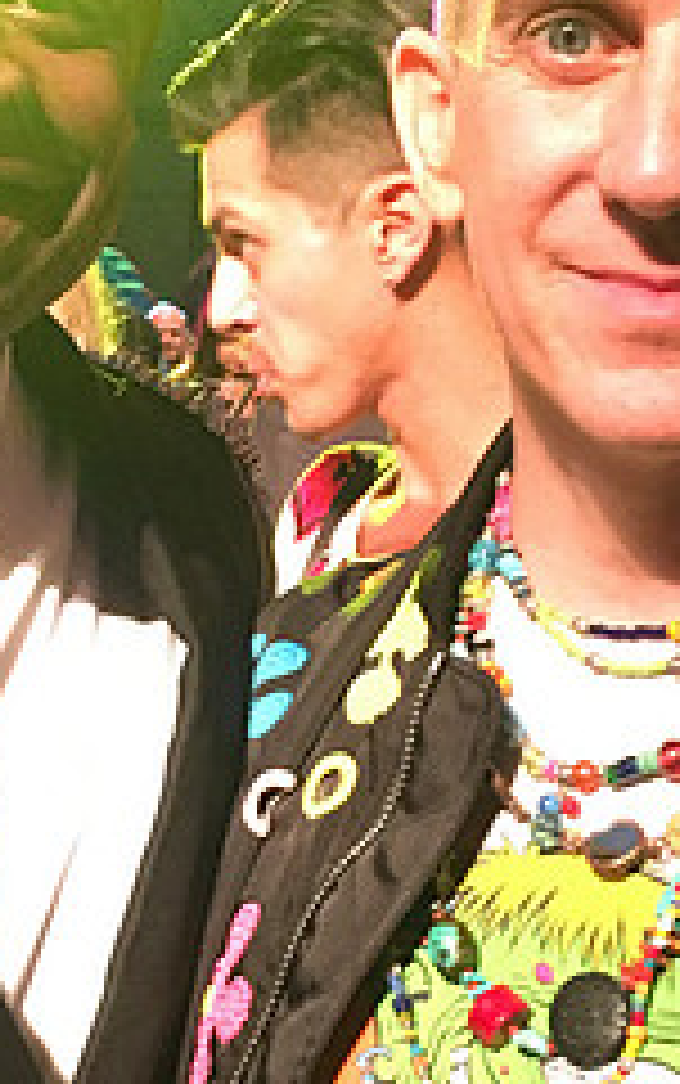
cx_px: 304
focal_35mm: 74
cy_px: 625
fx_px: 2190
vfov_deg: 27.8
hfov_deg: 17.6
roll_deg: -3.0
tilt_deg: -5.4
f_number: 2.2
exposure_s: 1/15
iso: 250
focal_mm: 4.15
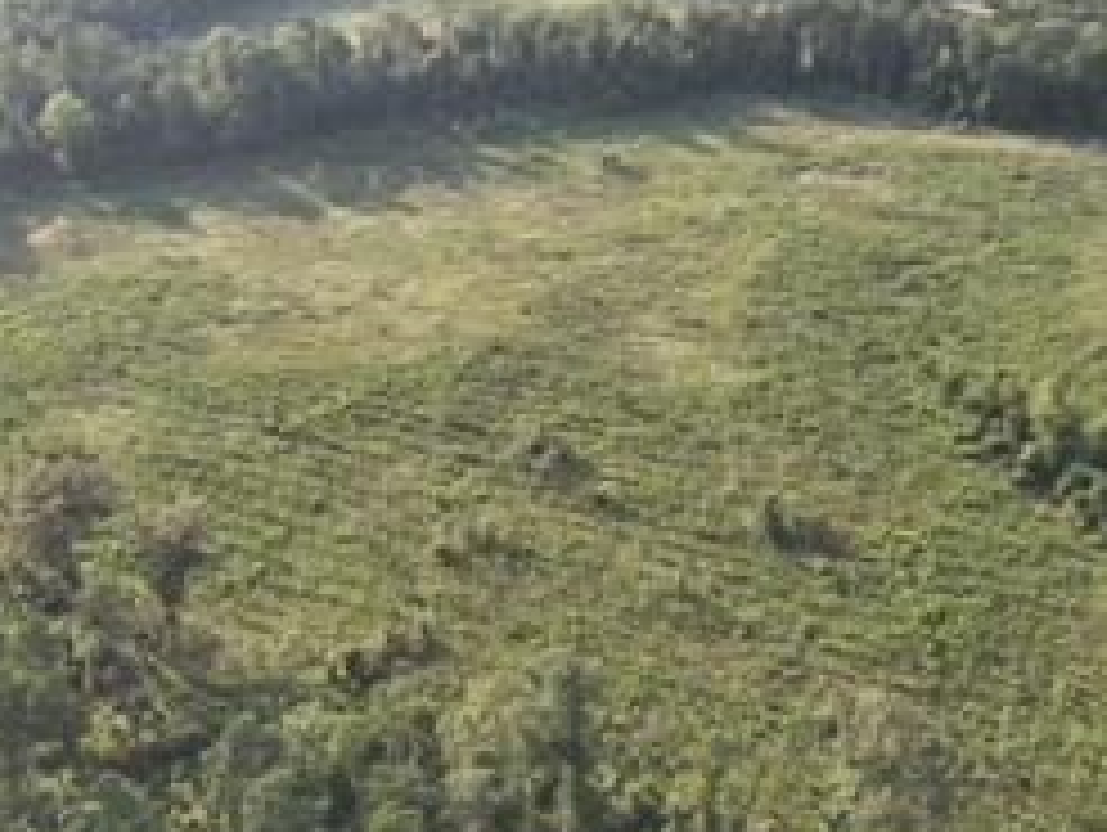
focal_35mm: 39
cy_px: 409
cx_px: 603
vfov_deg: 36.9
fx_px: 1248
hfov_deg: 47.8
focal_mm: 4.4
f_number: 2.8
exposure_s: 1/320
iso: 100
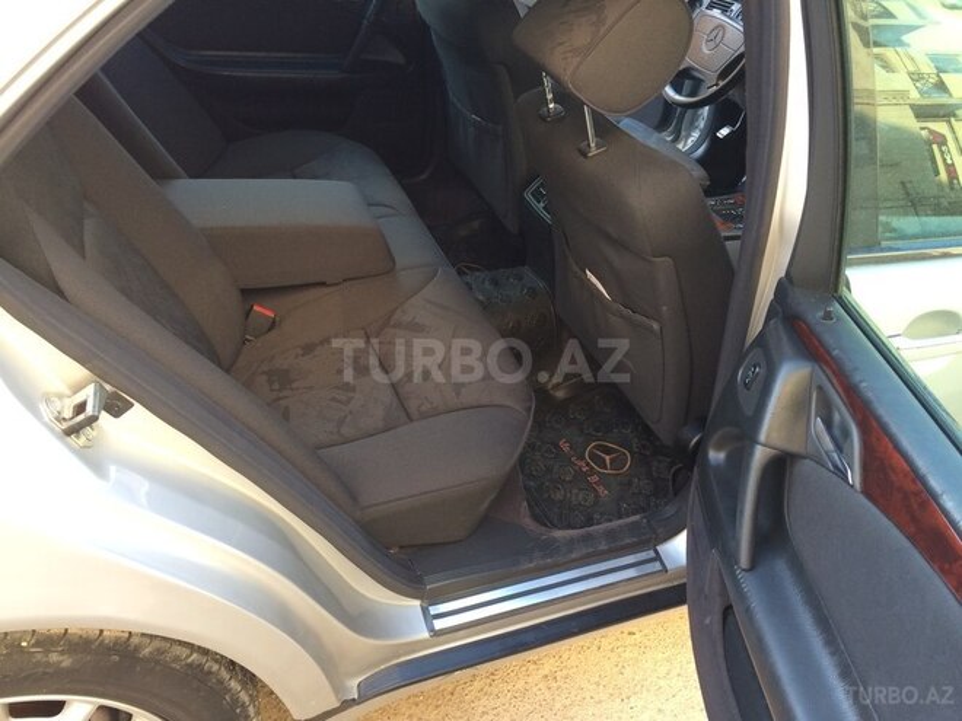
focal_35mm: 29
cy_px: 360
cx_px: 481
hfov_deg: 61.7
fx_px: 806
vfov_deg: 48.2
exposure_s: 1/33
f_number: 2.2
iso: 40
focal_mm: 4.15
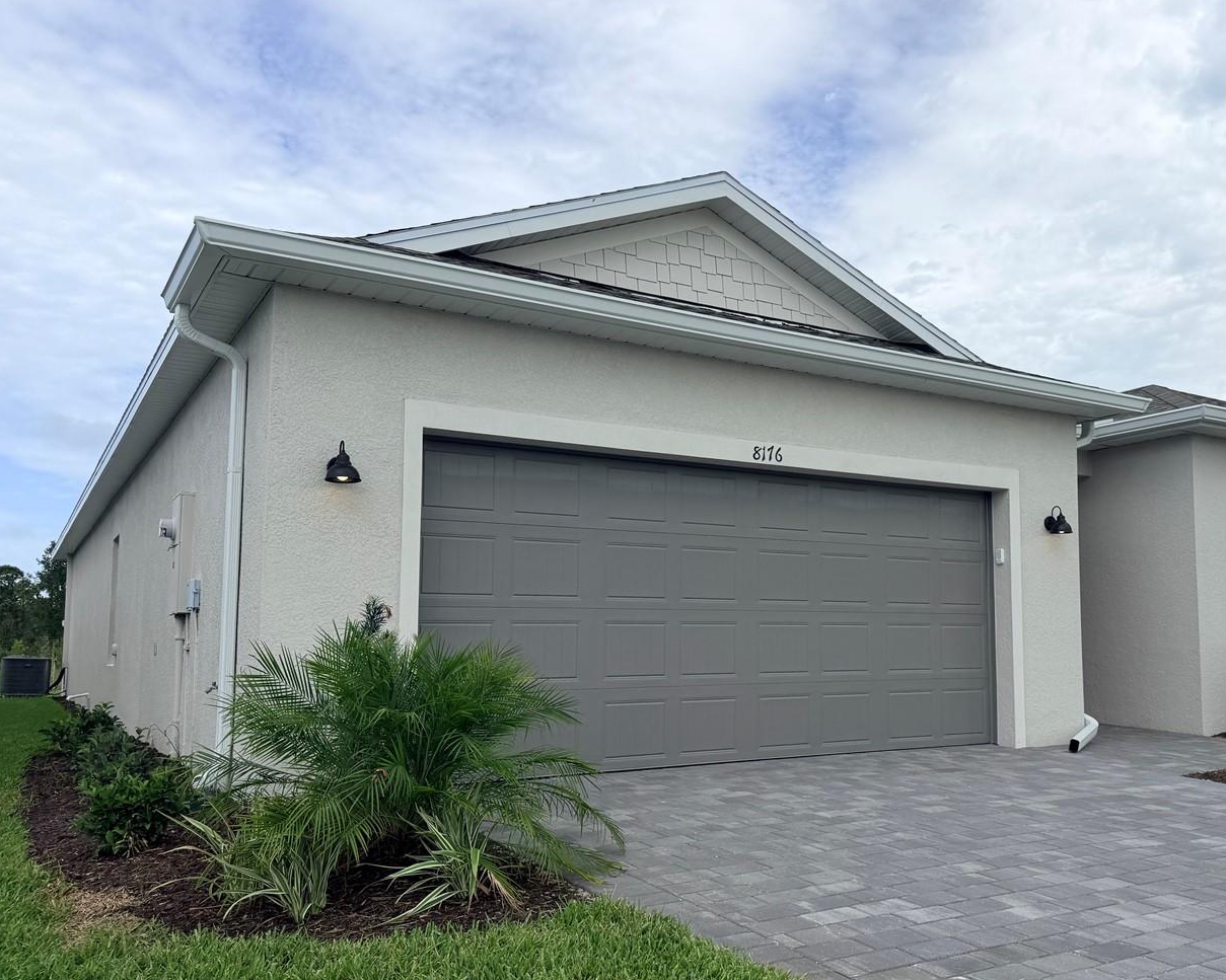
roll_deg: -0.1
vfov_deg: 47.0
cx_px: 800
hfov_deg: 56.2
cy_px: 548
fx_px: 1125
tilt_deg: +7.3
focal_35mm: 31
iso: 80
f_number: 1.78
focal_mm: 6.76
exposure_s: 1/4975
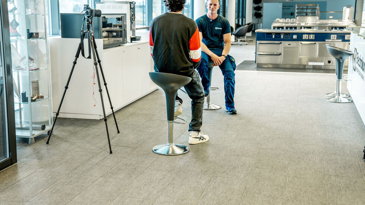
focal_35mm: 46
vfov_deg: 25.9
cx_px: 182
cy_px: 88
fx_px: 445
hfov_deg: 44.6
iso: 800
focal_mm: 43
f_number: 3.2
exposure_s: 1/125
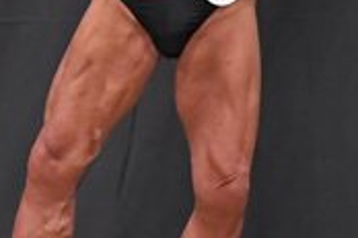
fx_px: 8939
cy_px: 12
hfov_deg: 2.3
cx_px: -178
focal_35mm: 899
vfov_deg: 1.5
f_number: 5.6
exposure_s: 1/400
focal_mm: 135
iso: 5000
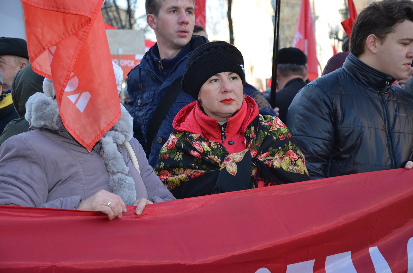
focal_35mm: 78
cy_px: 136
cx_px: 206
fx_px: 893
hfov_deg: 26.0
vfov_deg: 17.4
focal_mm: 52
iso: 200
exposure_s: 1/125
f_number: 5
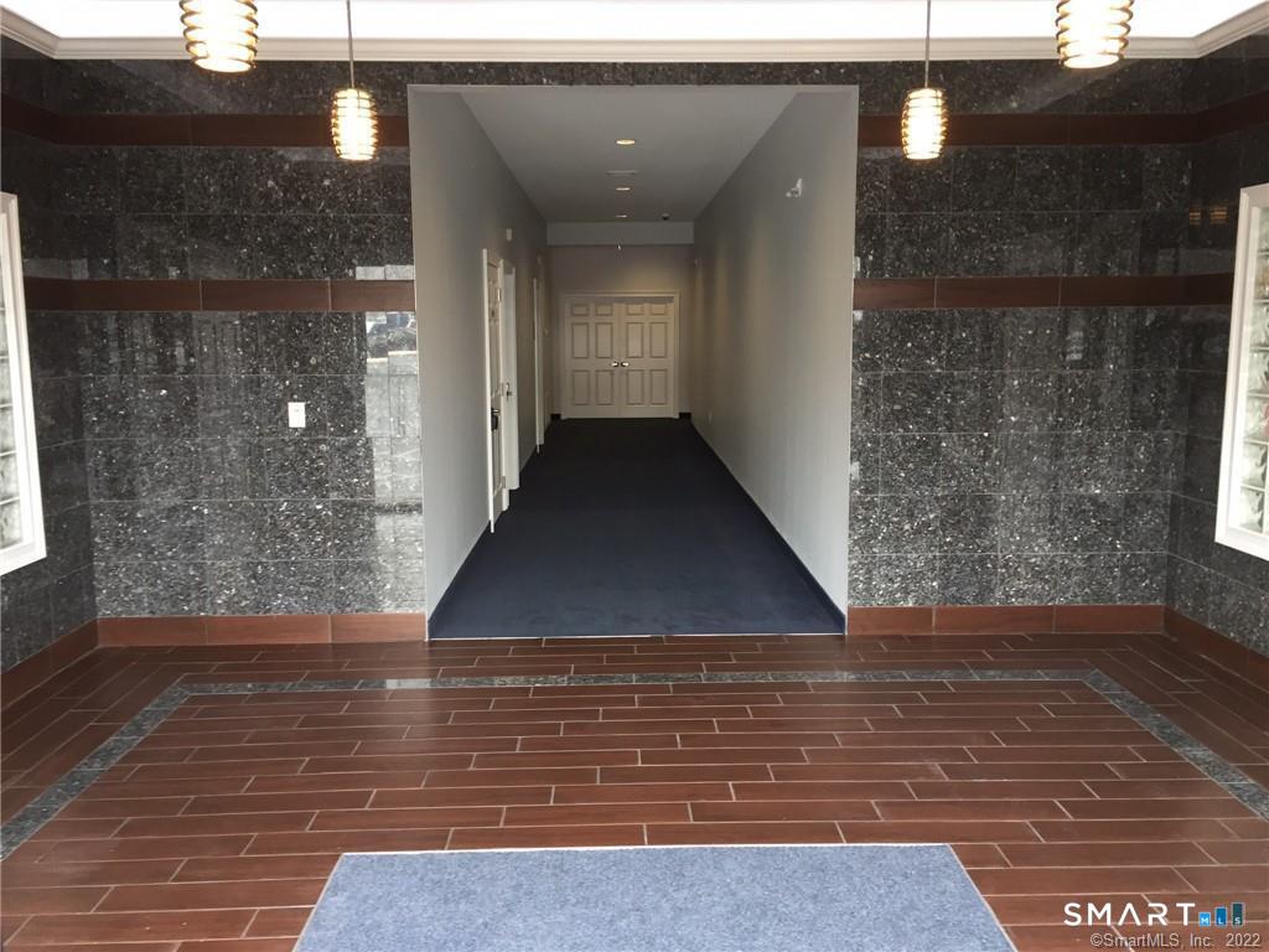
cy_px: 476
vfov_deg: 48.2
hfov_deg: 61.7
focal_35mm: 29
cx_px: 634
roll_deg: -1.0
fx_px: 1063
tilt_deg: -8.5
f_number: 2.2
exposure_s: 1/30
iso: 64
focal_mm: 4.15
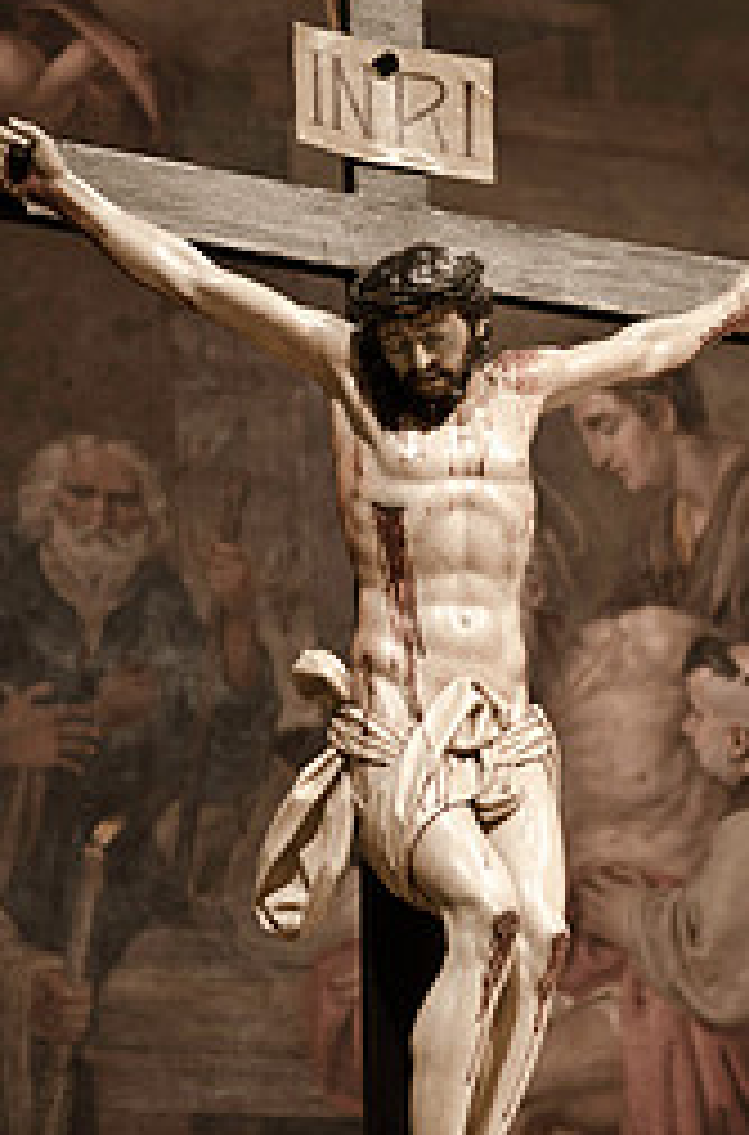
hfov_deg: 8.8
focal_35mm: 155
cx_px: 453
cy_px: 476
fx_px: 4870
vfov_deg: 13.3
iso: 500
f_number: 4
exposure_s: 1/8
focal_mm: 58
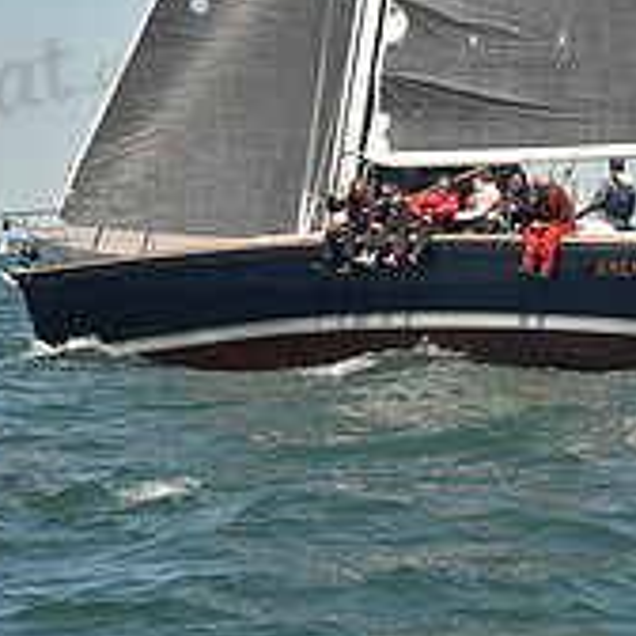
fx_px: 4261
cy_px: -136
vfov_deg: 8.4
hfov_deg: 8.5
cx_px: 373
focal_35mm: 205
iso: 250
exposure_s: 1/800
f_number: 5.6
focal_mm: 70
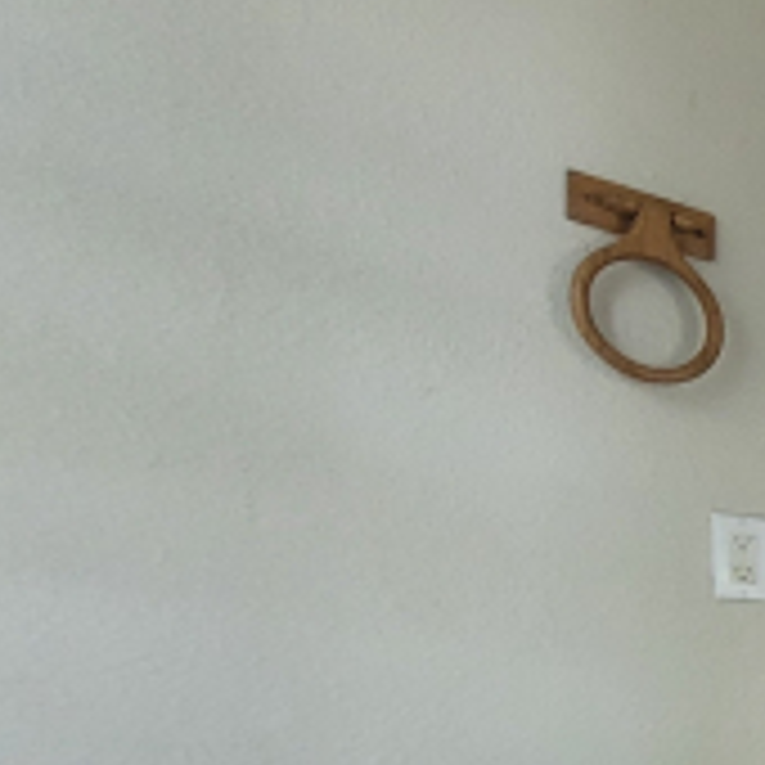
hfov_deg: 20.8
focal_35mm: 45
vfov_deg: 34.4
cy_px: 752
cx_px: 1456
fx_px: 1125
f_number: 2.2
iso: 200
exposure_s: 1/60
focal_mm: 1.74
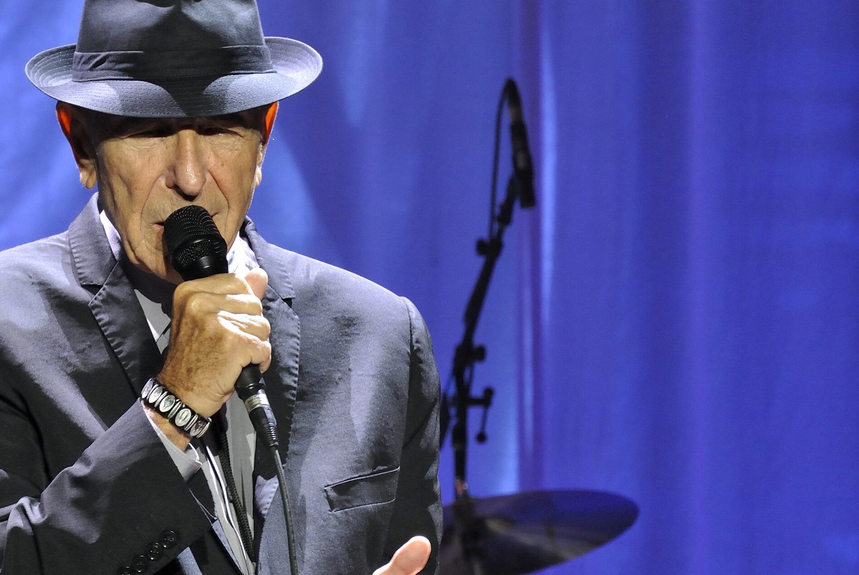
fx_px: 9604
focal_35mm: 402
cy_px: 310
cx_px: 279
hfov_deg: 5.1
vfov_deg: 3.4
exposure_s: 1/80
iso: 800
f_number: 5.6
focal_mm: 110
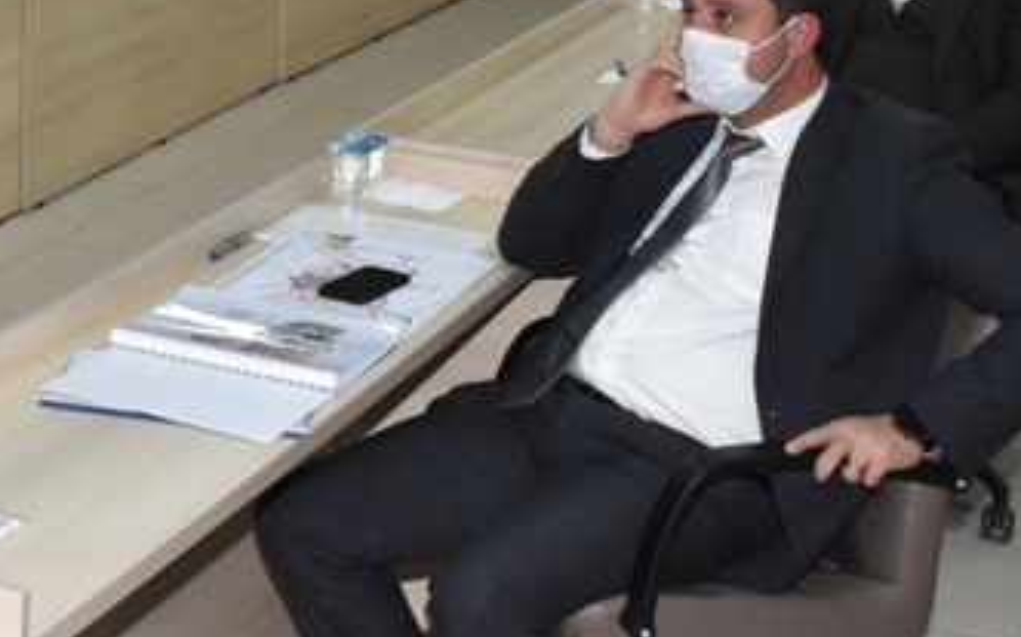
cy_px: -318
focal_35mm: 85
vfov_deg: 14.3
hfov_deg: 22.1
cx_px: -277
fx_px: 2364
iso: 1600
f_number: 5.6
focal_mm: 18
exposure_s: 1/160
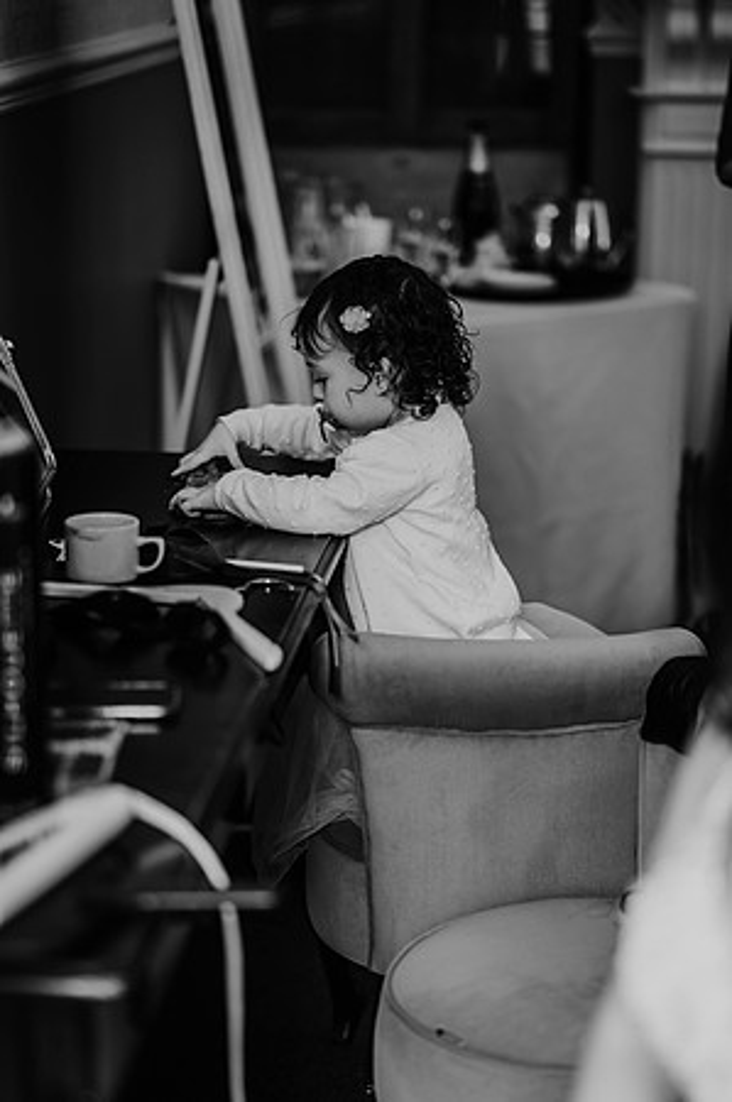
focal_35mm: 85
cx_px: 366
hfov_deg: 16.0
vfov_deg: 23.9
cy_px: 551
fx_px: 2598
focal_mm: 85
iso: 360
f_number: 1.8
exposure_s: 1/160
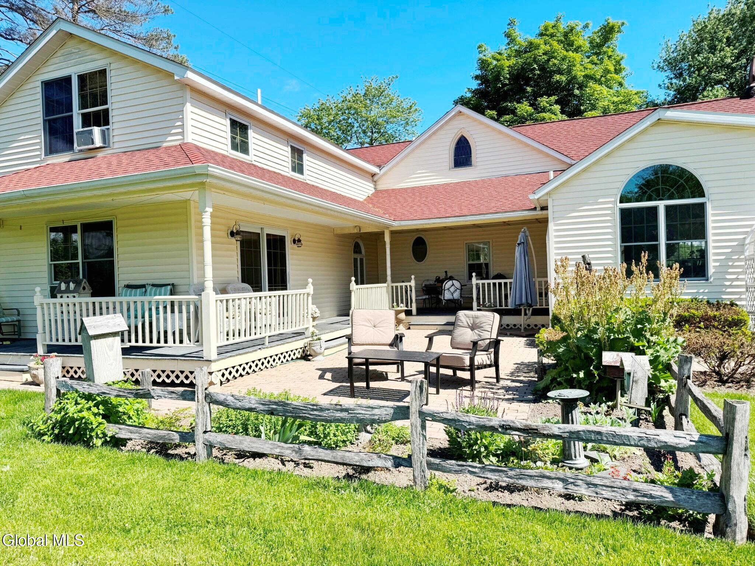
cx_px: 378
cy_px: 283
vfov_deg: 56.8
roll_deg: +2.0
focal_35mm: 24
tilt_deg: +0.2
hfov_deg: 71.6
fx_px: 523
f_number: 1.78
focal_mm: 6.76
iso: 80
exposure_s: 1/3802
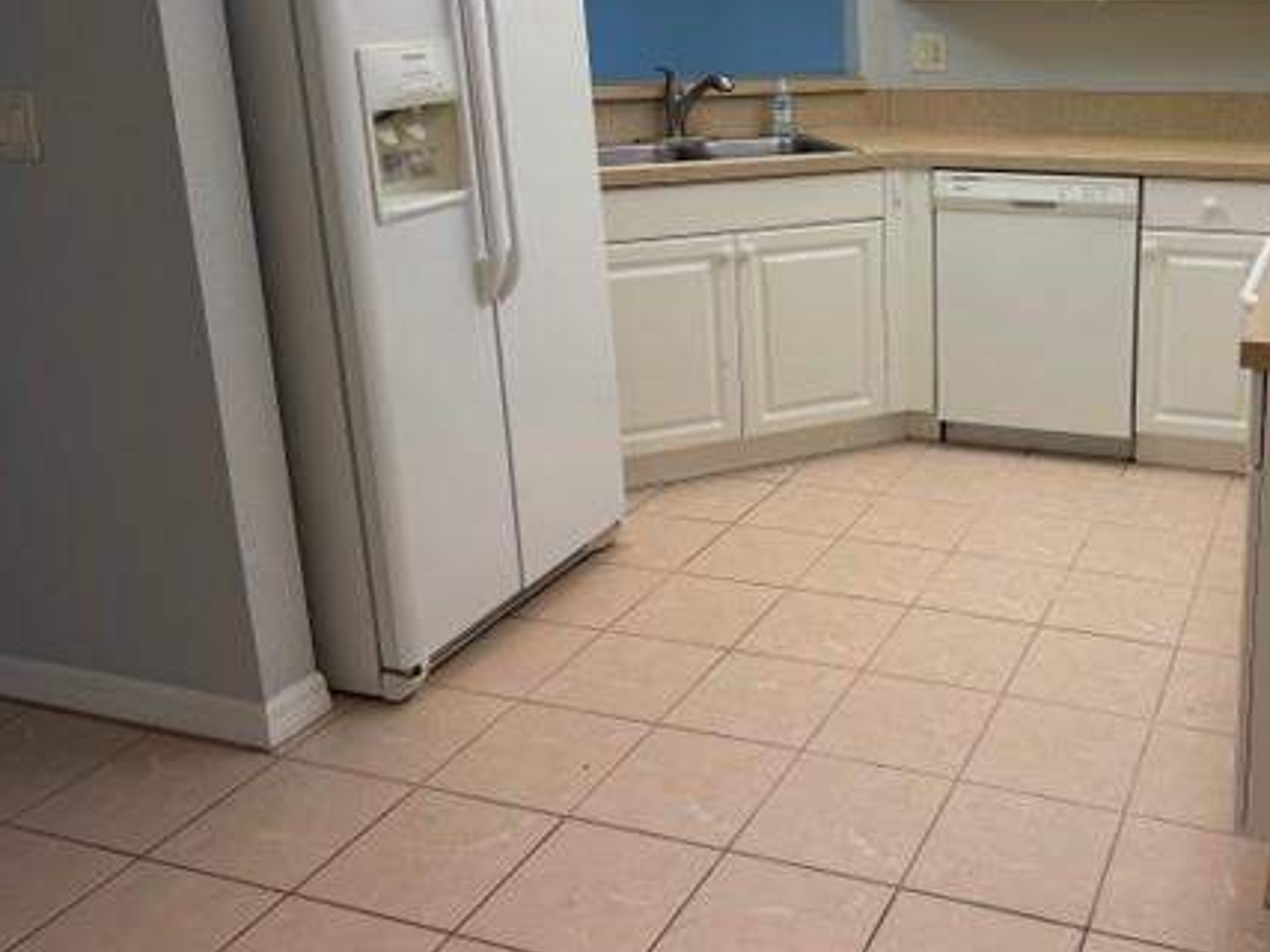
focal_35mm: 36
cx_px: 949
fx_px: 1320
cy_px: 309
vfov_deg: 39.1
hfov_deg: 49.4
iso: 100
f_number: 1.78
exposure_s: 1/120
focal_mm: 6.76
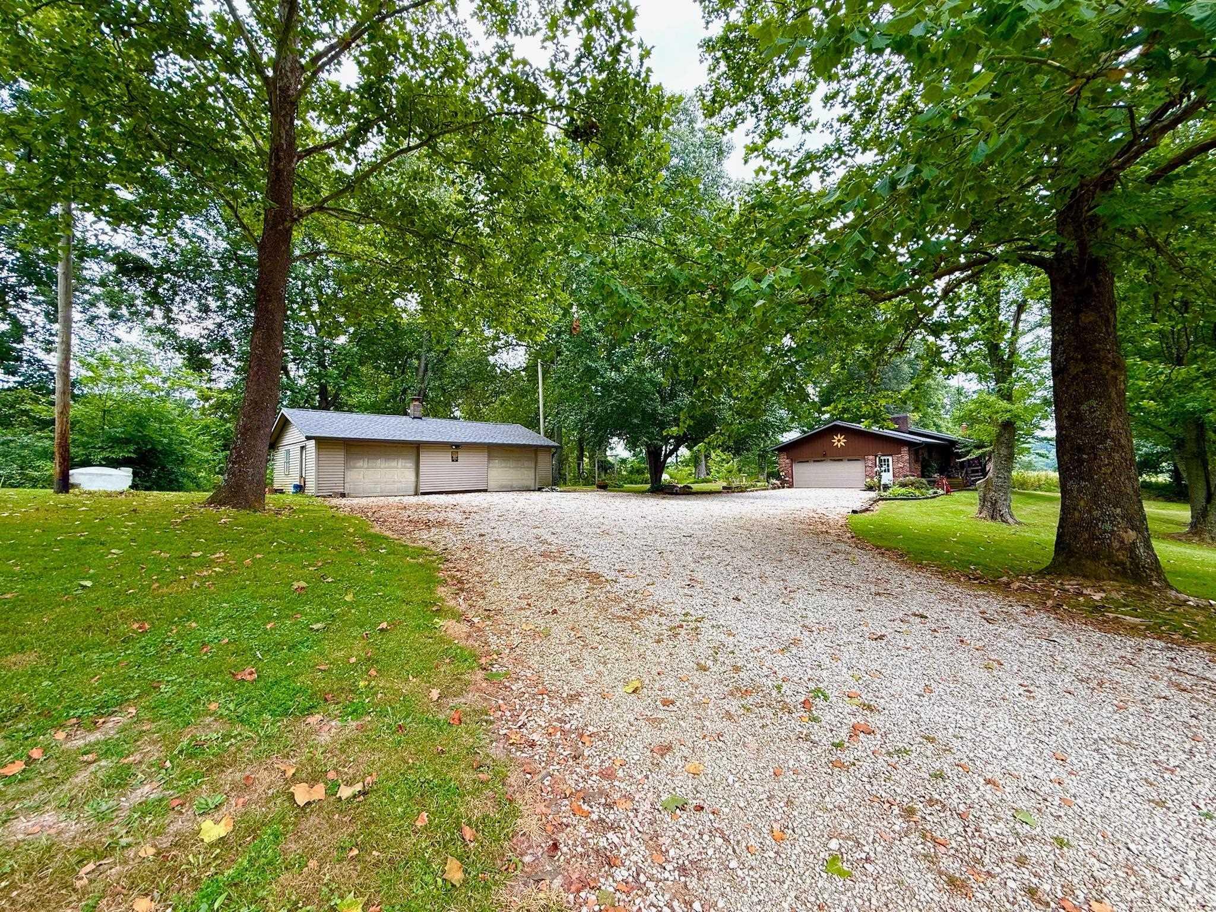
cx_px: 608
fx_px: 492
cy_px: 456
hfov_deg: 102.1
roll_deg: +1.6
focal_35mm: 14
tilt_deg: +1.9
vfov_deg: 85.7
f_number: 2.2
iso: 50
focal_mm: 2.22
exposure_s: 1/129
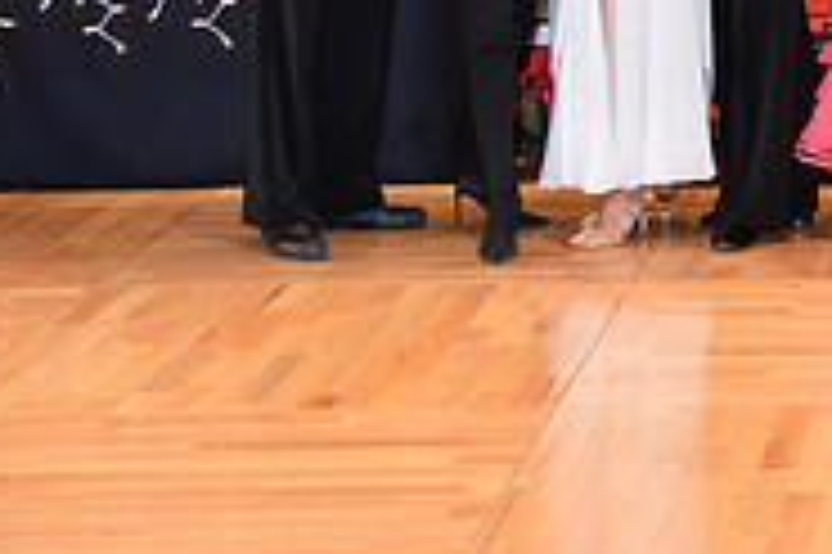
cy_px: -254
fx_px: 3625
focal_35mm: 157
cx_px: 1205
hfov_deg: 12.5
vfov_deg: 8.5
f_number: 4
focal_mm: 50
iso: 2500
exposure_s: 1/250
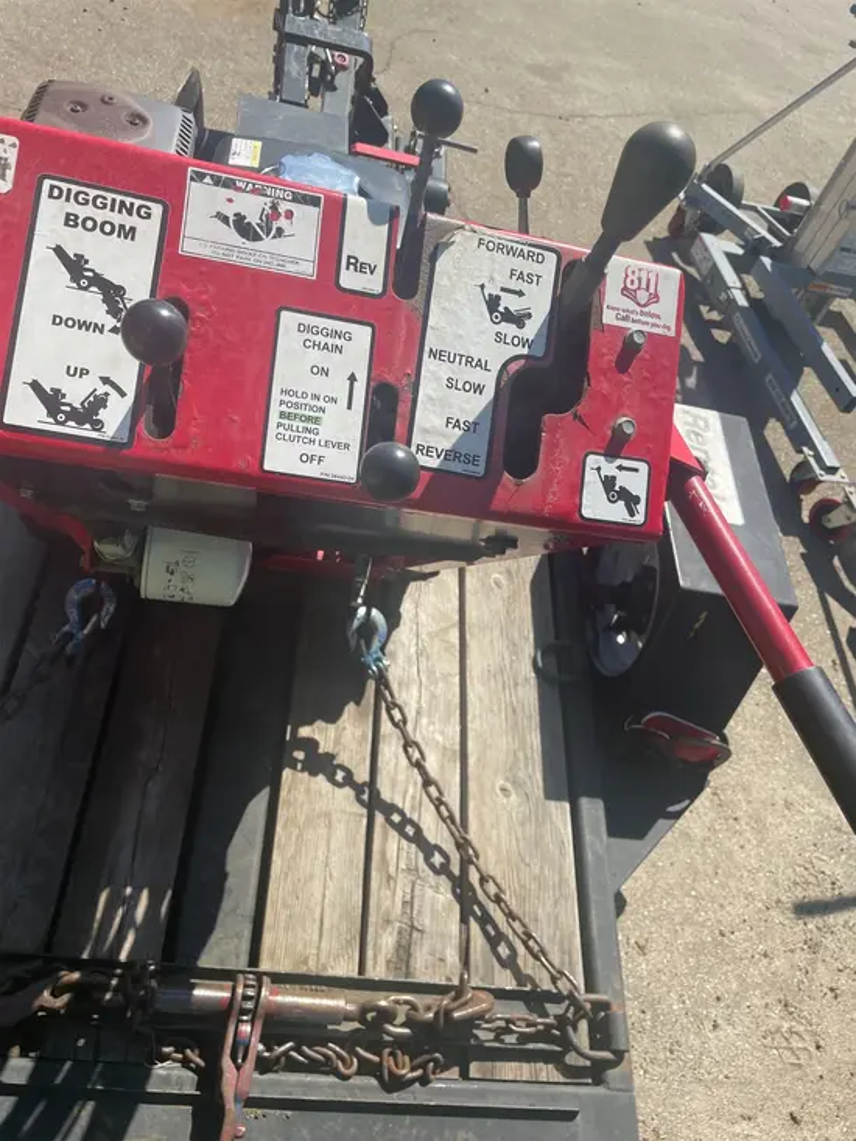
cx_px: 428
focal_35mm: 26
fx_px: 857
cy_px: 570
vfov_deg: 67.3
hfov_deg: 53.1
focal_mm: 4.2
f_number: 1.6
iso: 32
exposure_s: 1/2959
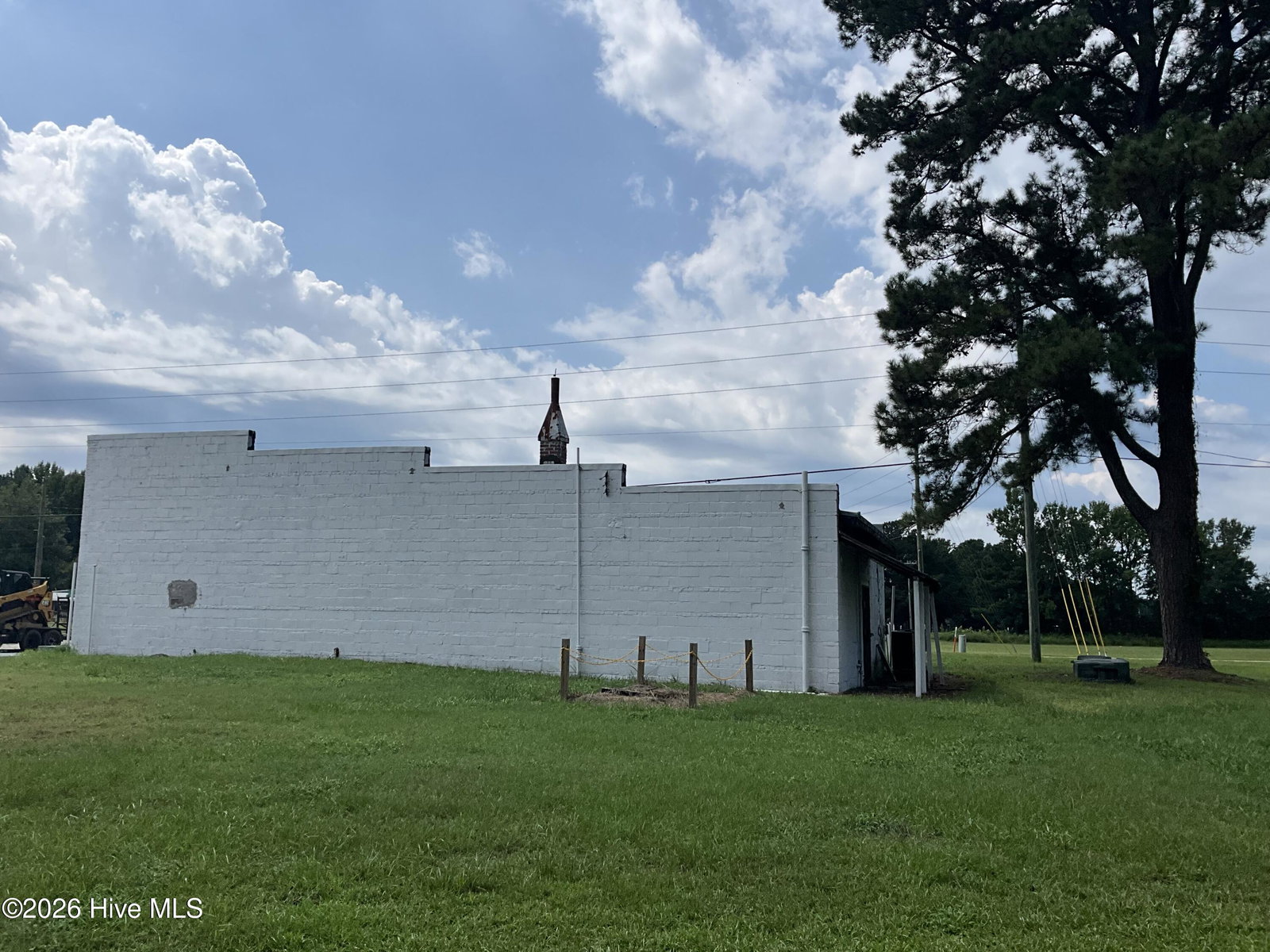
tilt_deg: +7.7
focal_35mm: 29
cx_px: 635
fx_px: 1064
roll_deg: -1.9
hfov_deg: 61.7
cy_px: 476
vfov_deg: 48.2
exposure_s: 1/4065
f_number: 1.8
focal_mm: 3
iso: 25
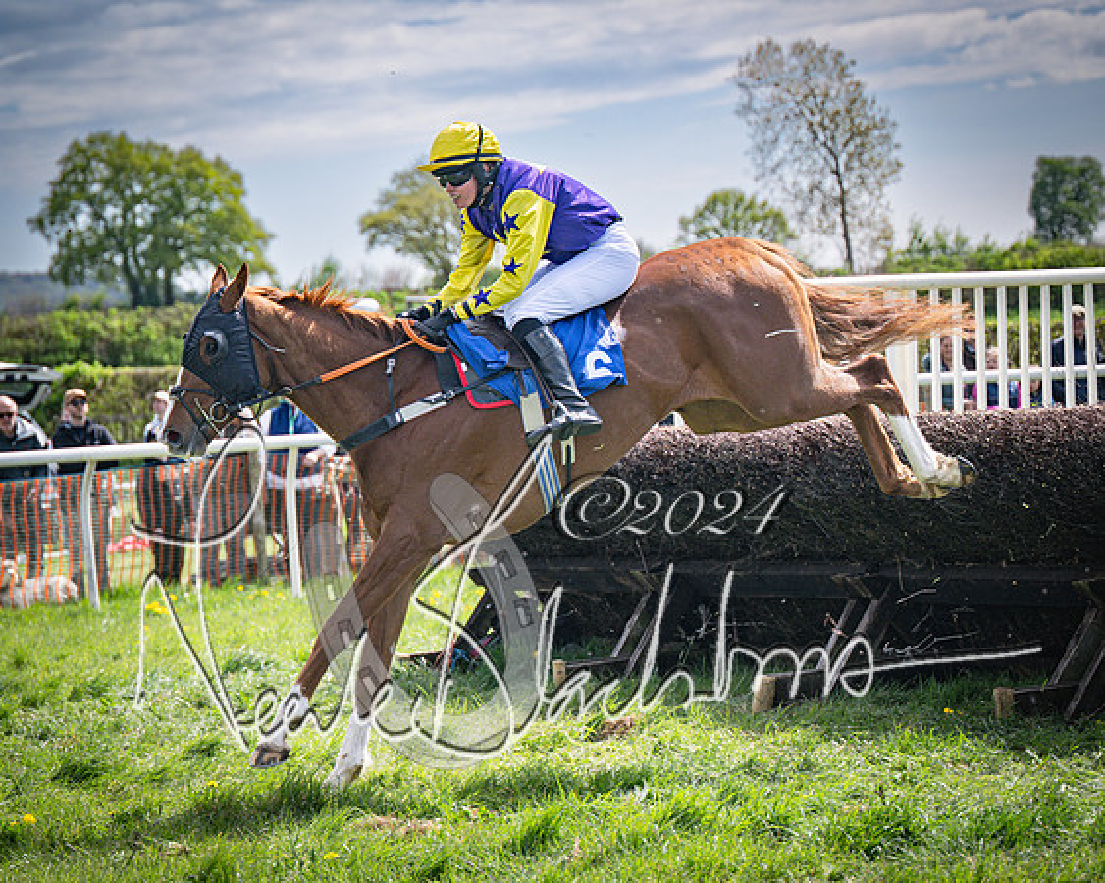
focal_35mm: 135
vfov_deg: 11.4
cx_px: 588
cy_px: 455
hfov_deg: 14.3
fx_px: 4414
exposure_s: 1/2500
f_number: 4
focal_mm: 98
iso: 200
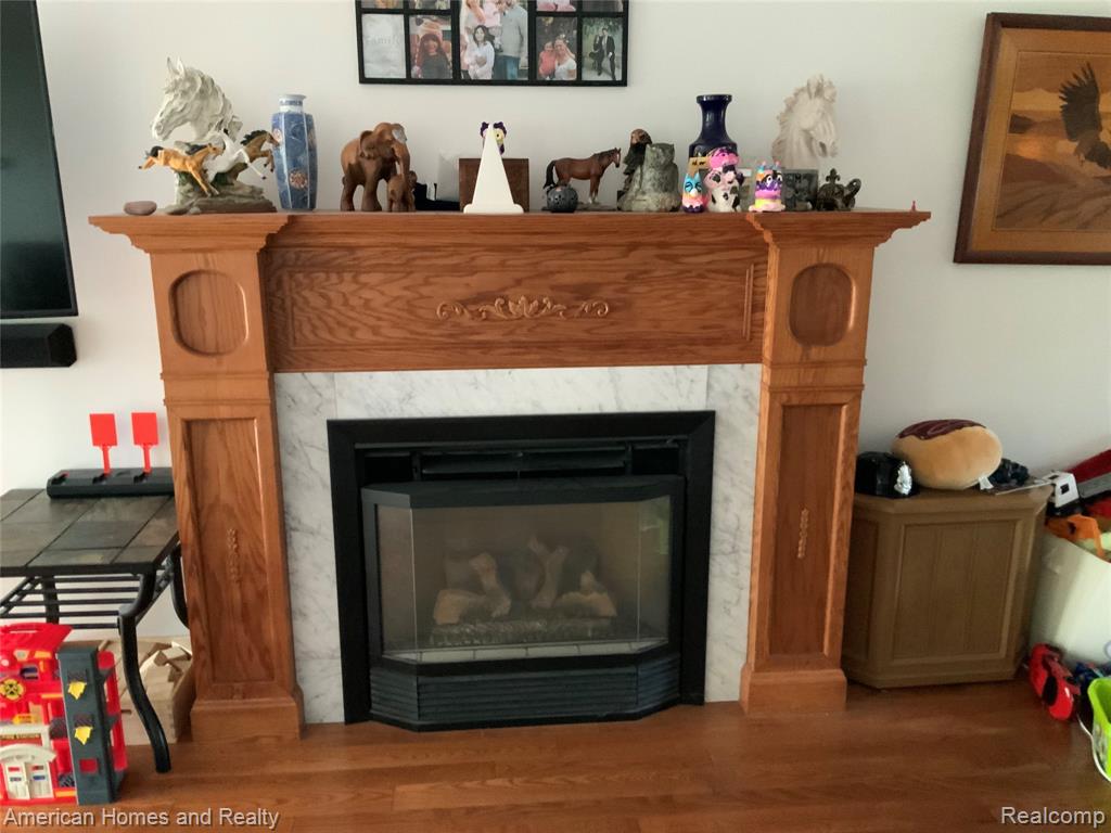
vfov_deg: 48.2
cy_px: 416
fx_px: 931
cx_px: 556
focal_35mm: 29
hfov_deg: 61.7
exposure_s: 1/30
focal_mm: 3
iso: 500
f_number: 1.8
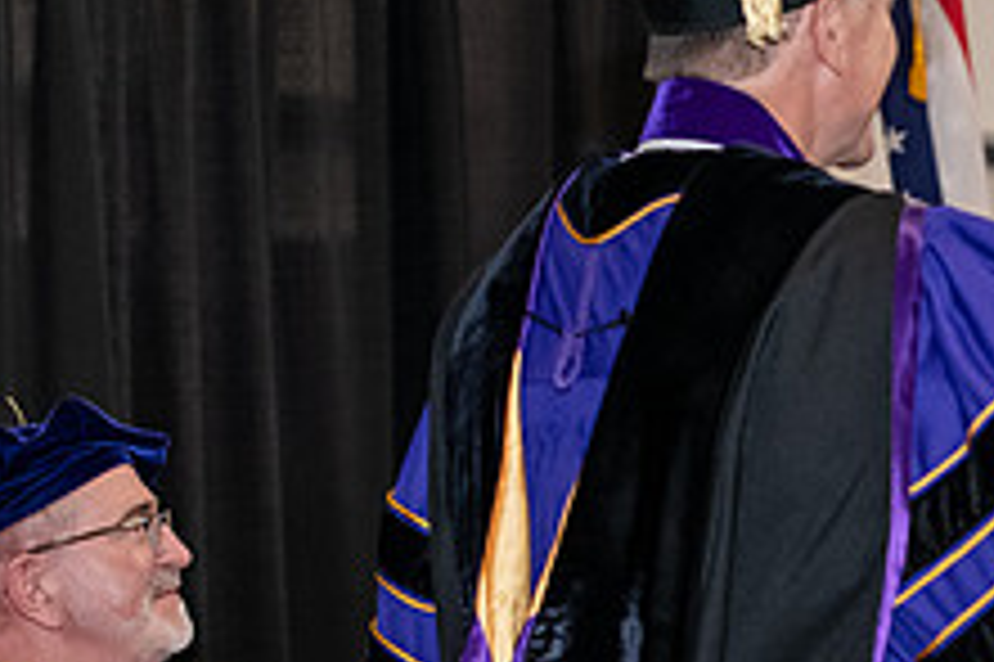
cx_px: 1223
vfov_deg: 7.4
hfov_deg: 11.0
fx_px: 5077
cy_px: 236
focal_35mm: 184
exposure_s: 1/200
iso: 2500
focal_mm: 70
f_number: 5
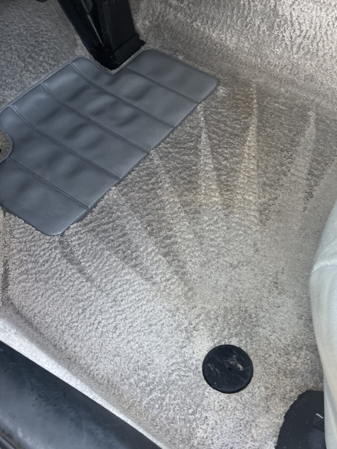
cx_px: 190
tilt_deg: -51.1
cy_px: 215
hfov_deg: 38.6
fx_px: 480
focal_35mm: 37
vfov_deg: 50.1
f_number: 1.6
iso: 125
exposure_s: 1/110
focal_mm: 5.1
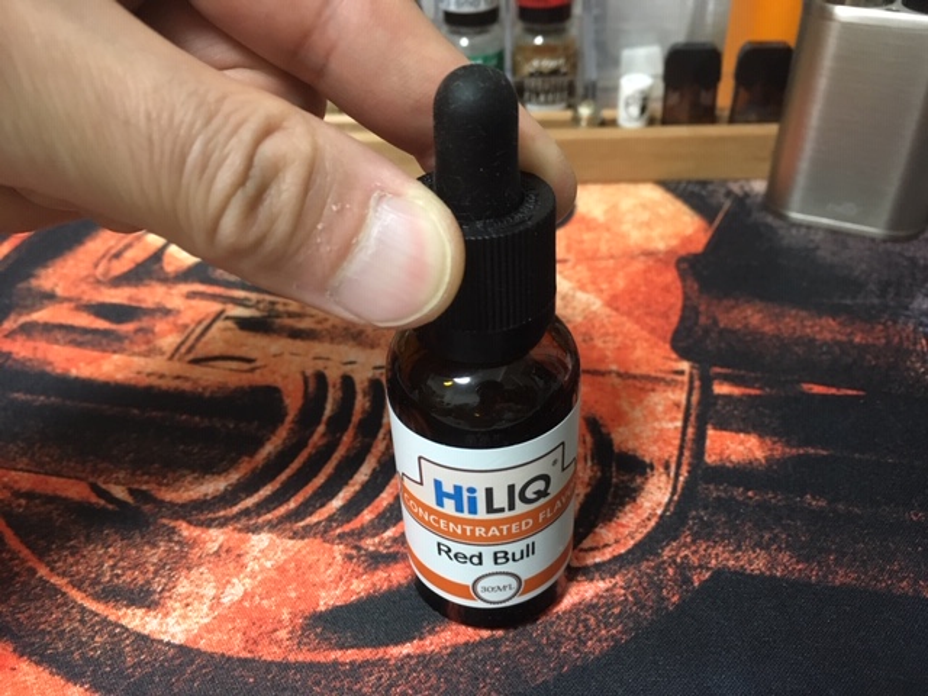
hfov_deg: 61.7
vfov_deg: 48.2
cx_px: 464
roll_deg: +1.7
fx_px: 777
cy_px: 348
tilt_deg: -38.6
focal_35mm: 29
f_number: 2.2
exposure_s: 1/17
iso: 200
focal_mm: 4.15
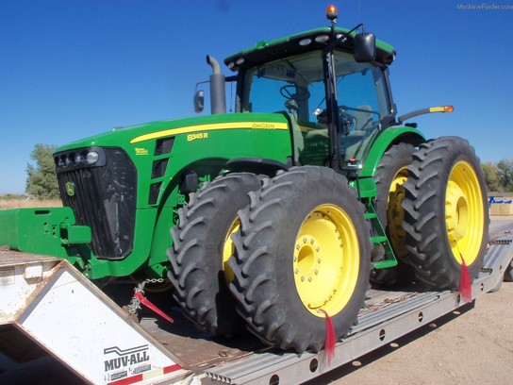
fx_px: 519
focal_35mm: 35
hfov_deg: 52.6
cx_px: 256
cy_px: 192
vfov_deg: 40.7
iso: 80
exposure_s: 1/500
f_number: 5.5
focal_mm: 6.3
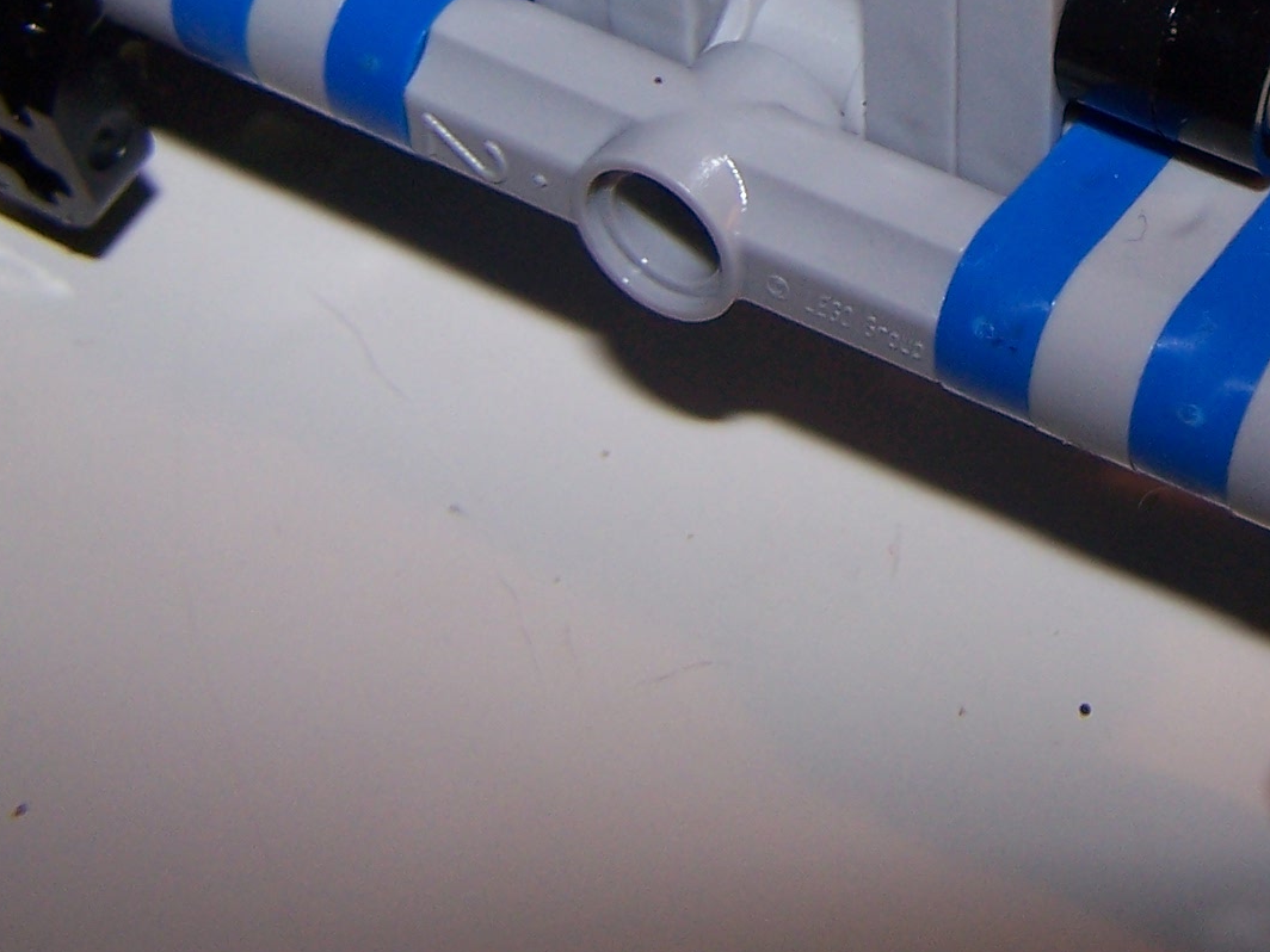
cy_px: -188
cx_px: 1338
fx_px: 3375
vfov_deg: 15.5
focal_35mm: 92
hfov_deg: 20.5
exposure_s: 1/60
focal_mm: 6.3
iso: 80
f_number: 2.8
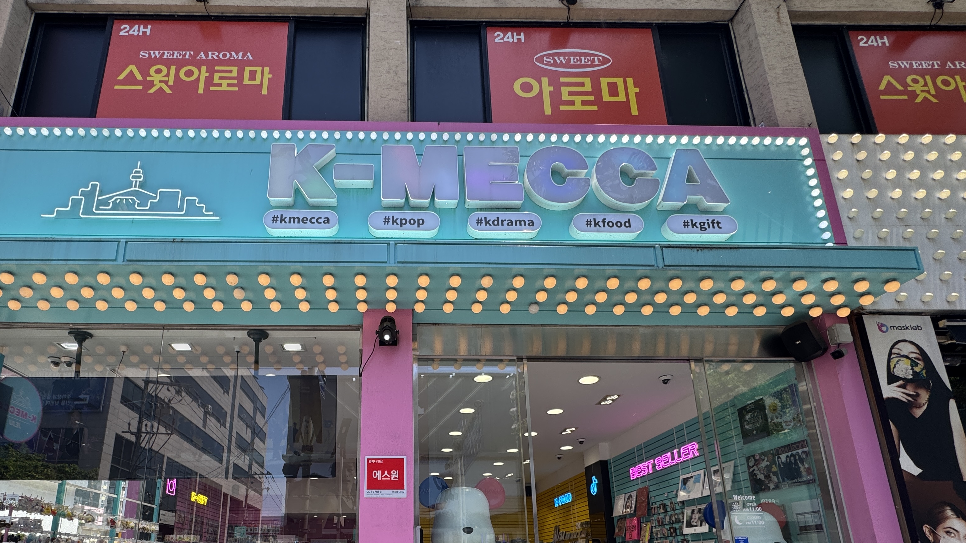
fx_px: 512
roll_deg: +0.7
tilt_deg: +15.3
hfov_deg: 85.6
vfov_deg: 52.2
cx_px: 390
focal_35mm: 20
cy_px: 437
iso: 40
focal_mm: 2.22
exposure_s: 1/352
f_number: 2.2
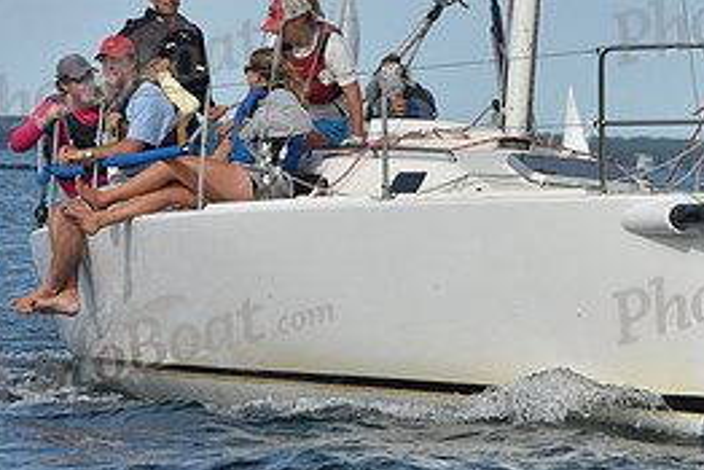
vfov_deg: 3.1
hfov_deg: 4.7
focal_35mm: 443
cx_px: 476
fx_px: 8668
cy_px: 173
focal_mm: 200
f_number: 10
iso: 320
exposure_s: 1/1000
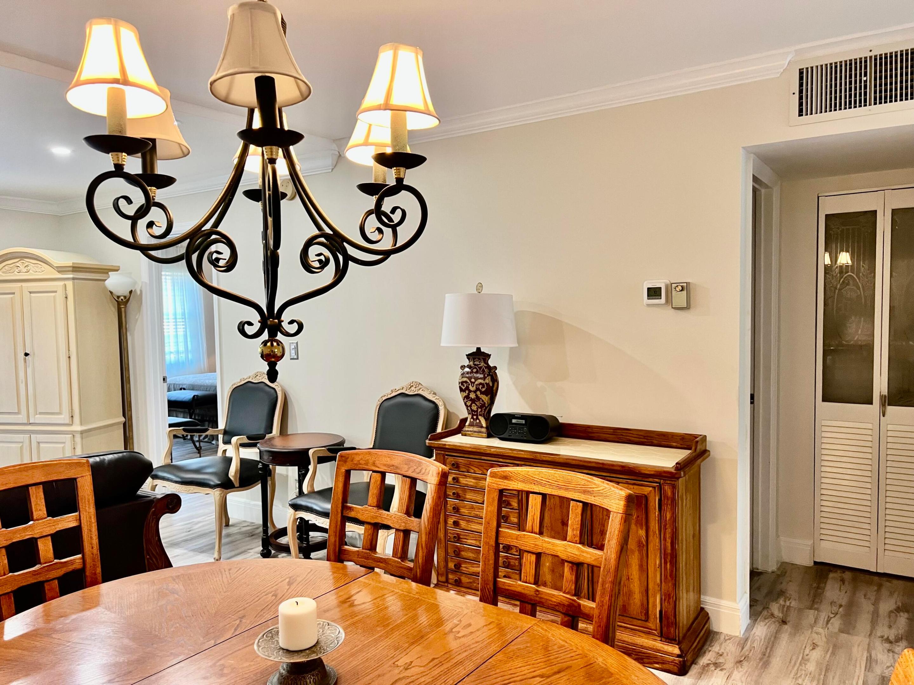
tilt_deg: -4.9
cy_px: 342
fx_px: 687
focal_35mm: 26
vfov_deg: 53.1
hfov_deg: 67.3
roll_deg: +0.6
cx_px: 457
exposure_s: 1/60
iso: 125
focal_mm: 5.7
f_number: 1.5
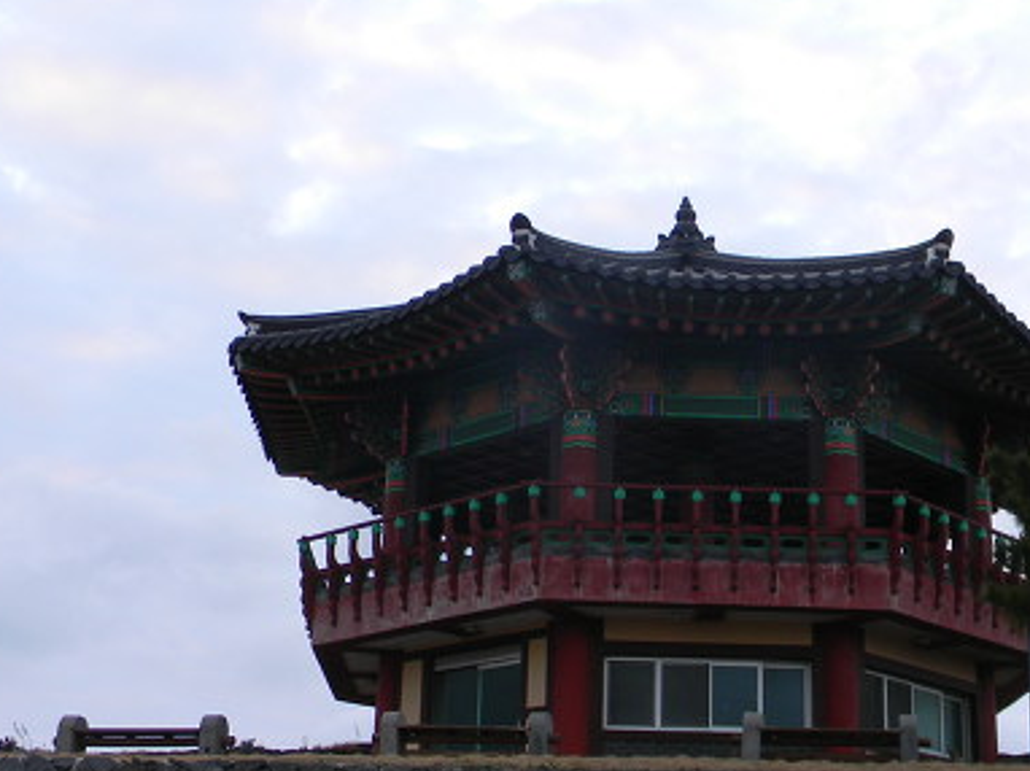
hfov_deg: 29.2
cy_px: 430
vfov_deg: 22.2
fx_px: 1963
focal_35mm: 66
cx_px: 688
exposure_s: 1/30.7
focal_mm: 6.4
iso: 80
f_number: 3.7
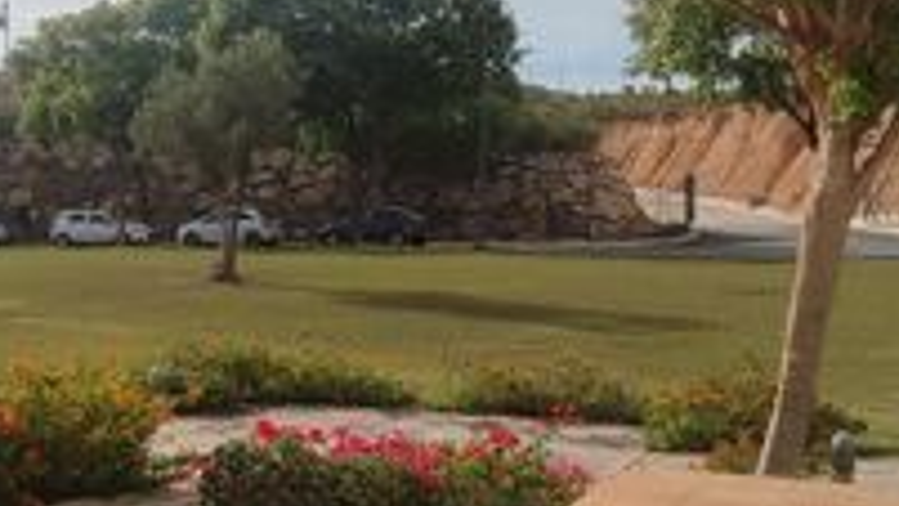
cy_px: 369
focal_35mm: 61
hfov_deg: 34.3
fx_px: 1454
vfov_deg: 19.6
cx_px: 405
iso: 50
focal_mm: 1.65
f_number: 2.2
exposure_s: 1/2150
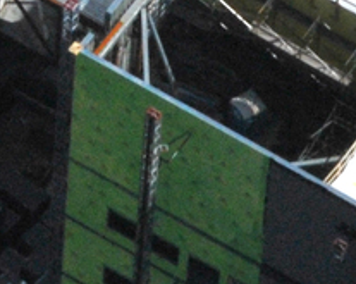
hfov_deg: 2.1
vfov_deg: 1.7
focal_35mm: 895
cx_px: -631
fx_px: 9417
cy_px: -524
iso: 400
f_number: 25
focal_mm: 82
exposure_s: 1/640
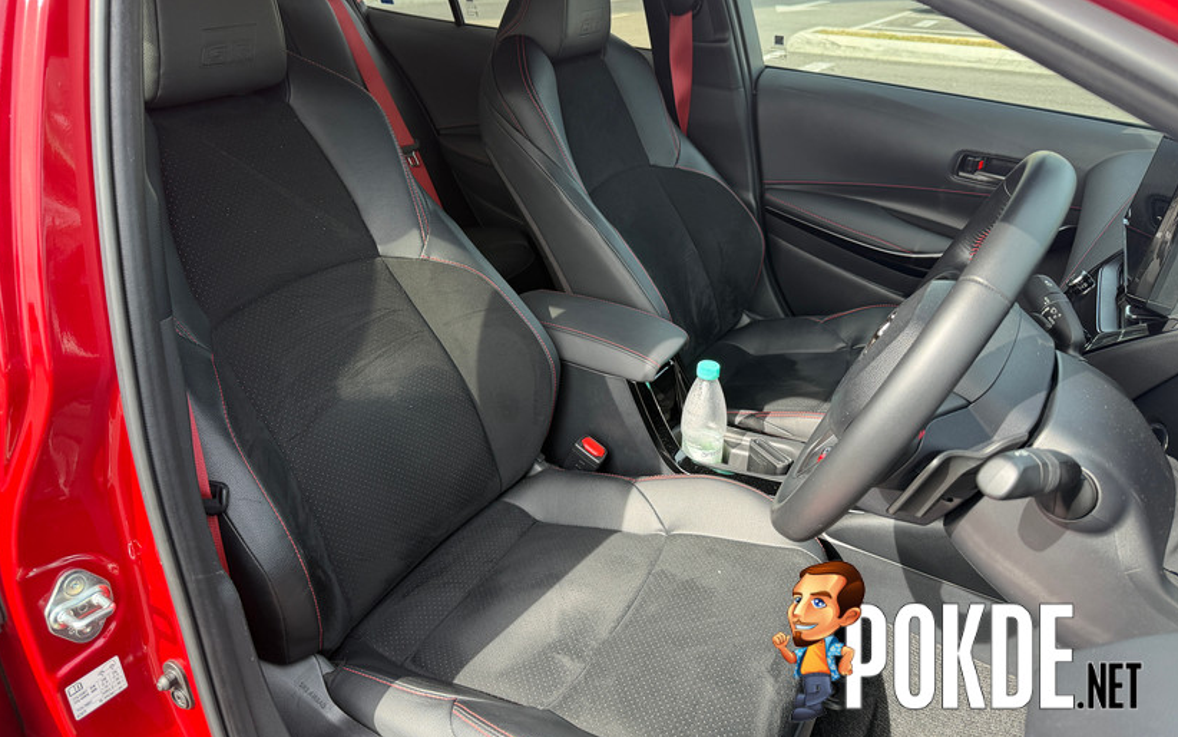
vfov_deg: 47.5
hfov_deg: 70.4
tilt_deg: -24.8
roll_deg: -2.0
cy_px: 313
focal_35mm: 26
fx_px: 835
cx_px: 595
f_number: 1.78
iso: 100
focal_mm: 6.76
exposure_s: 1/338
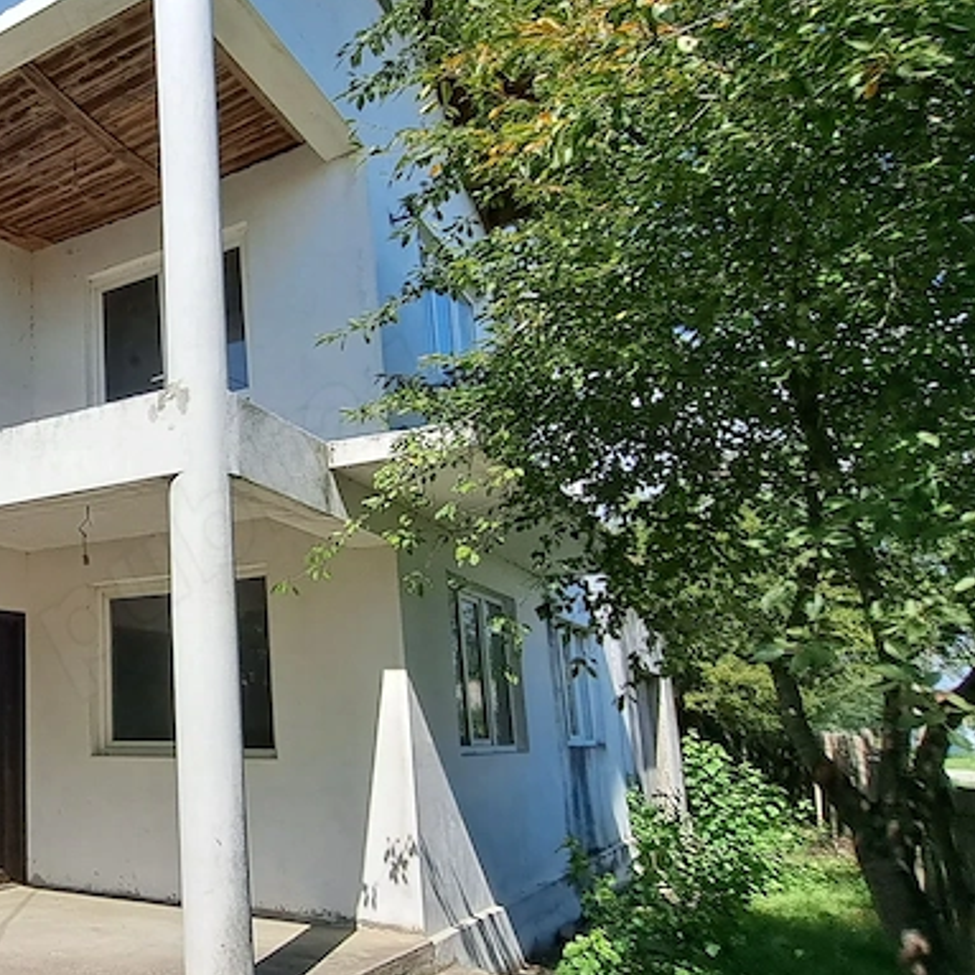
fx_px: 956
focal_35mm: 30
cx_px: 10
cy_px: 509
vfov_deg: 54.0
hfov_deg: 45.9
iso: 50
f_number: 2.2
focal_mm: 1.74
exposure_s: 1/1876
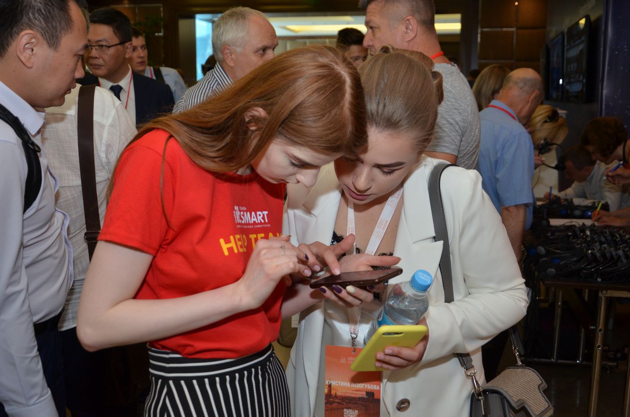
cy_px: 208
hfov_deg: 49.6
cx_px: 315
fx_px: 681
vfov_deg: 34.1
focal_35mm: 39
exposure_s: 1/160
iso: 800
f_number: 4
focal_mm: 26
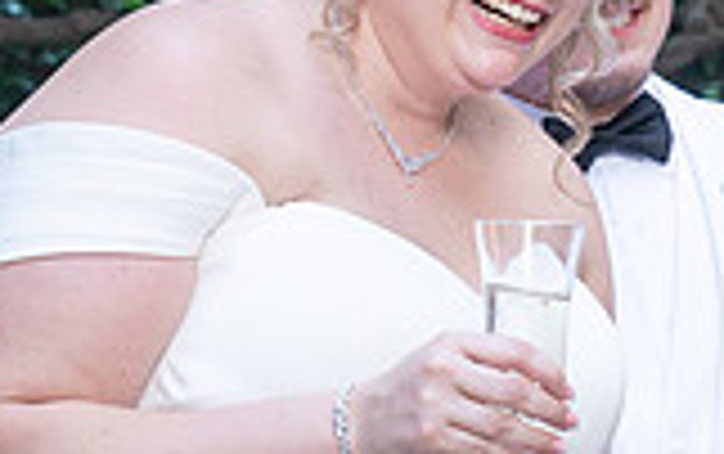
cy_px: 288
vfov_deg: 6.2
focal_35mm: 212
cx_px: 605
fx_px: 4187
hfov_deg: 9.8
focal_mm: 53
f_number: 5.6
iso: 1250
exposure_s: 1/250
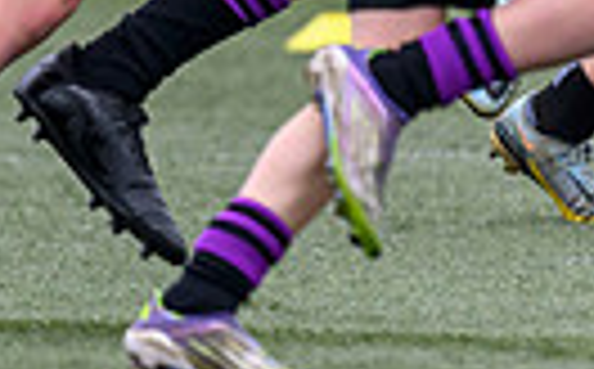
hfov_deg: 0.8
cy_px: -381
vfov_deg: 0.5
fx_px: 43376
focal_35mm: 2684
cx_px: 1331
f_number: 4
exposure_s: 1/2000
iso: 1000
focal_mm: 400
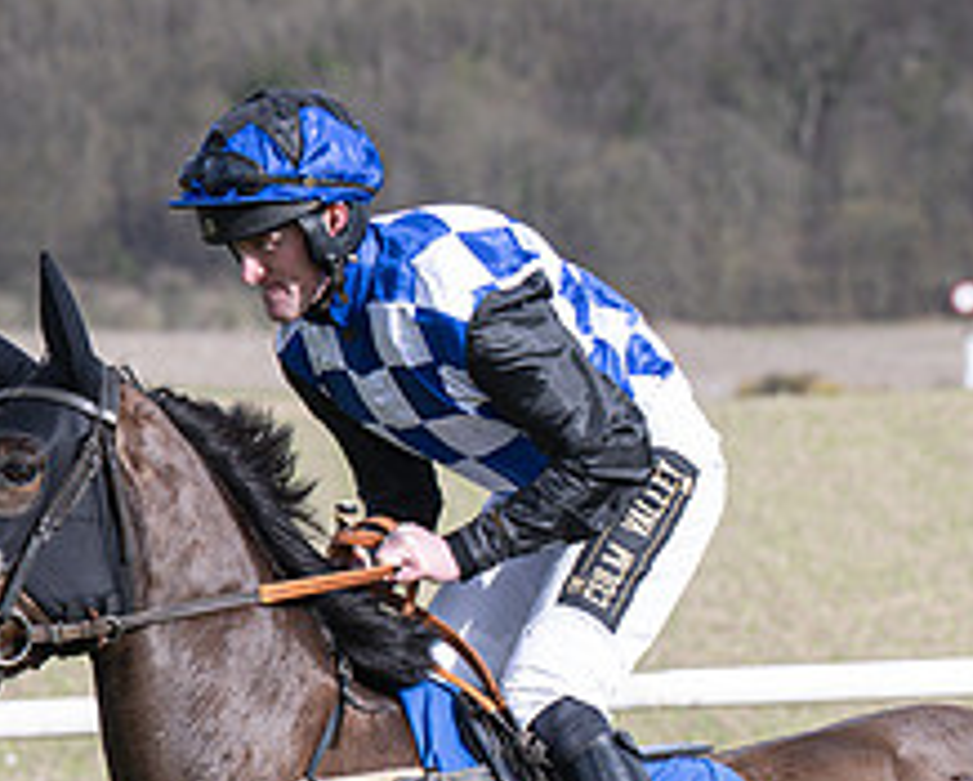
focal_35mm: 420
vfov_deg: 3.7
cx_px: 551
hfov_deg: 4.6
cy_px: 1241
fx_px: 12111
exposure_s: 1/1600
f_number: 4
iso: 200
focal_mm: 92
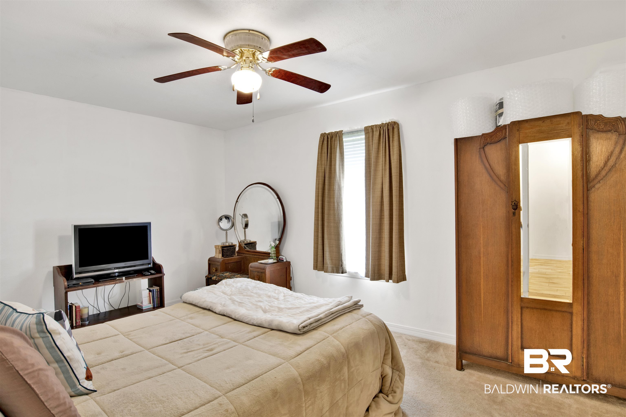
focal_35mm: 18
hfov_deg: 90.0
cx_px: 313
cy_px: 208
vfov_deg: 67.4
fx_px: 313
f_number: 11
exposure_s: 1.3
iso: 200
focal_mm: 18
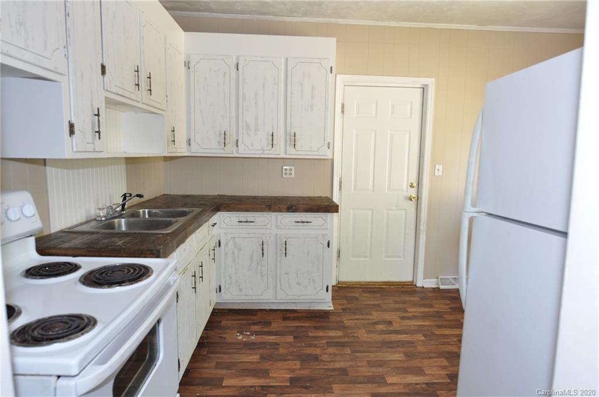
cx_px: 300
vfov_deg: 59.3
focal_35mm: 21
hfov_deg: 81.3
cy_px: 198
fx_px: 349
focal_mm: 14
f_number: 4
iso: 560
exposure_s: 1/60
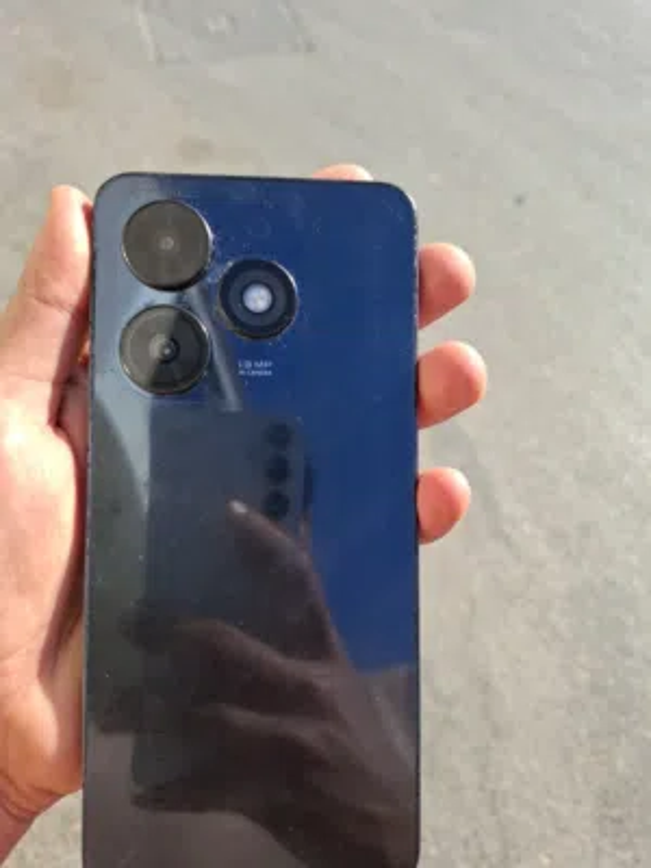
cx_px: 326
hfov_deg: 58.9
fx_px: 577
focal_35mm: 23
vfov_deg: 73.9
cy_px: 434
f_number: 1.8
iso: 50
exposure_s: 1/637
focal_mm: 5.54
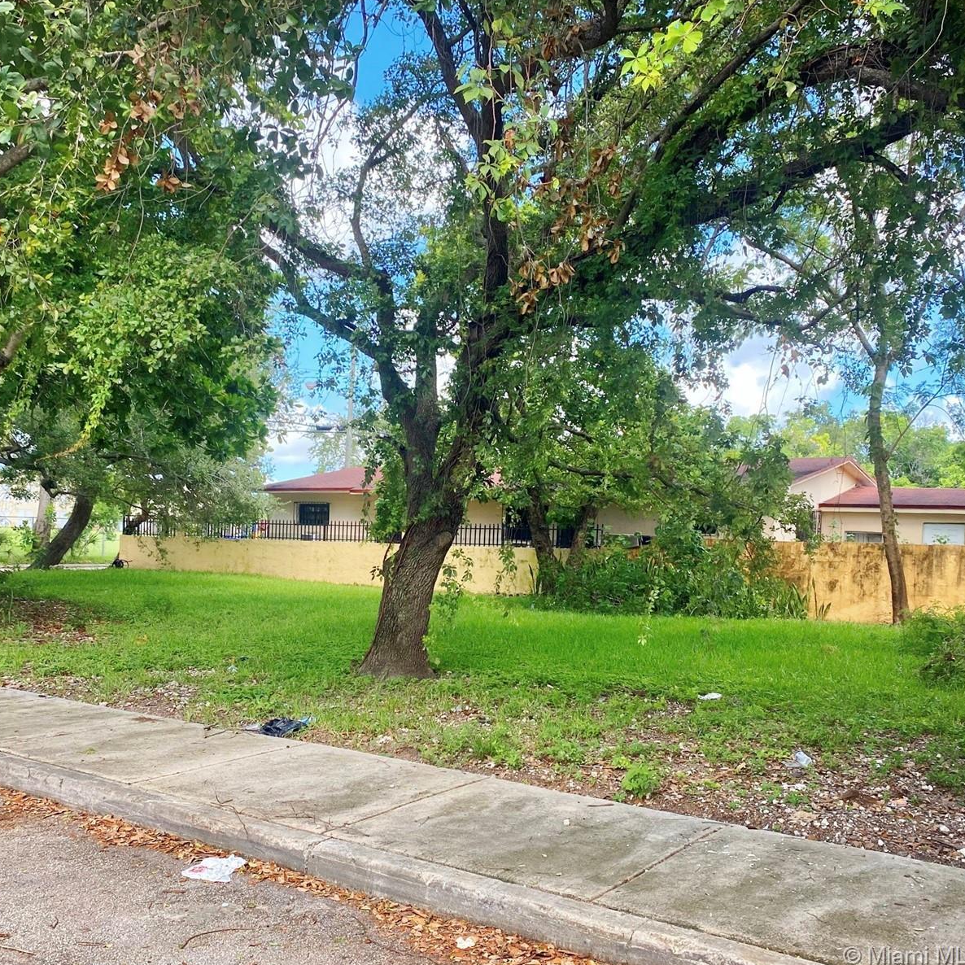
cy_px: 484
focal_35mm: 31
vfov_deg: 52.5
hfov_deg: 52.5
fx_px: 978
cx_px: 456
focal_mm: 4.25
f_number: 1.8
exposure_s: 1/357
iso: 32
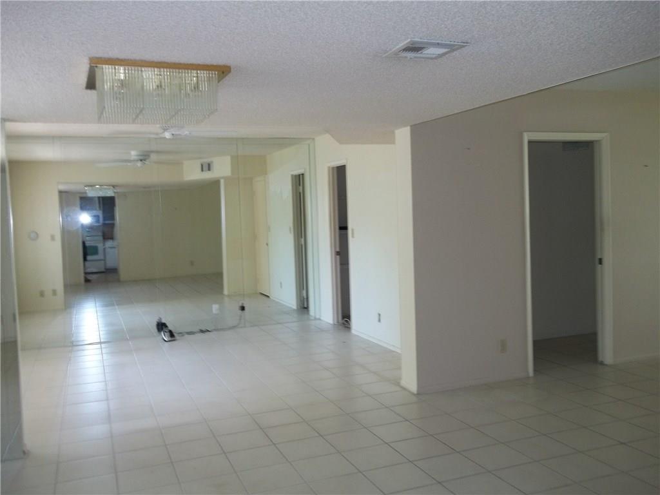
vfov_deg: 44.2
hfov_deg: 56.8
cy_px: 248
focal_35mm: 32
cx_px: 330
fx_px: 610
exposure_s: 1/30
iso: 160
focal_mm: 5.7
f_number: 2.9
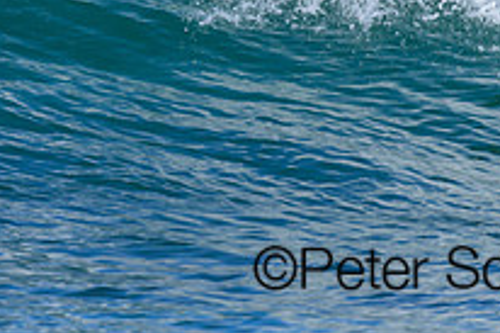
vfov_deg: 0.5
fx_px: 36206
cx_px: 428
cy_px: -166
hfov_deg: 0.8
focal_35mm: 2609
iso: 320
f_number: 6.3
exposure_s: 1/2000
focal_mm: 800
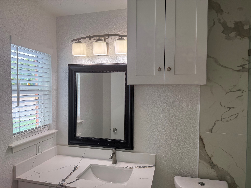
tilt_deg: -0.7
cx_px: 126
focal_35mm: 24
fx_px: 174
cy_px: 94
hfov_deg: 71.6
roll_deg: -0.3
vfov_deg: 56.8
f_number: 1.78
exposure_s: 1/239
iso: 125
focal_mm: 6.76
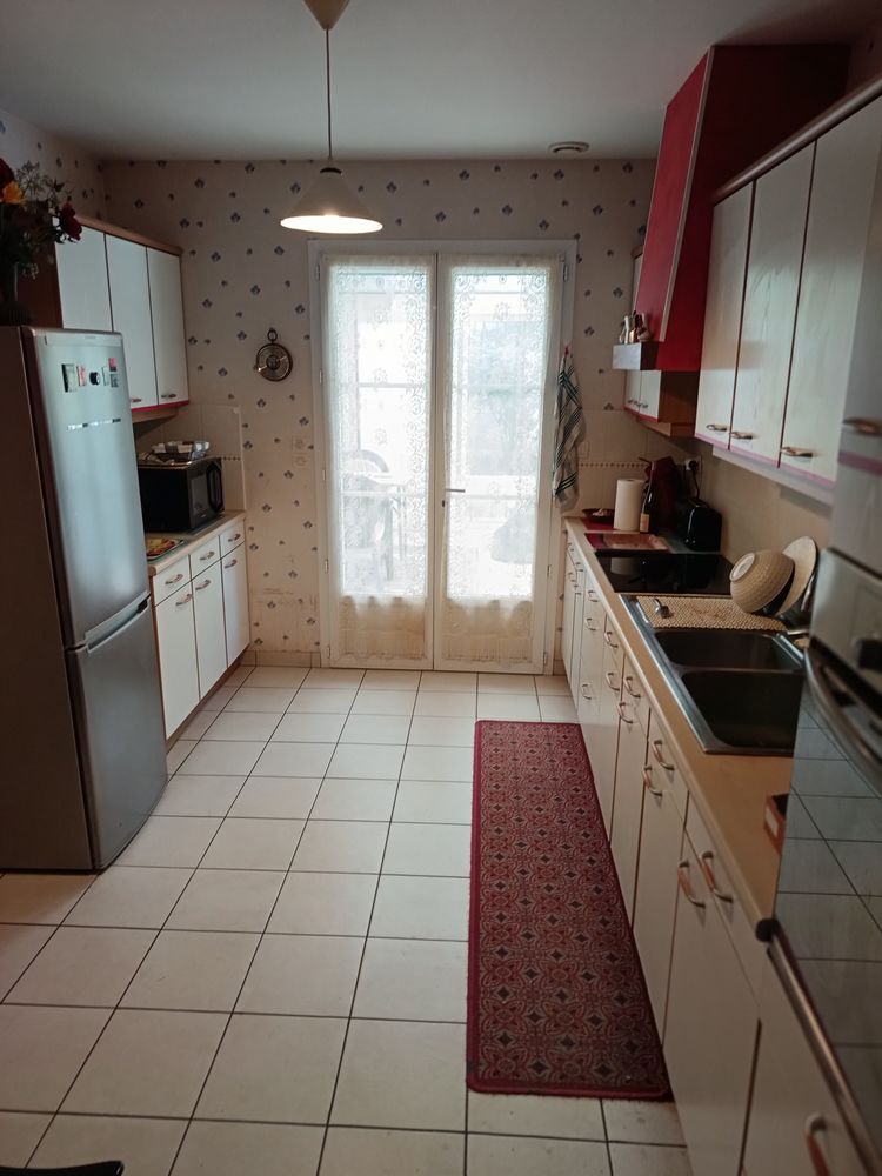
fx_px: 815
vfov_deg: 71.6
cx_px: 441
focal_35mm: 24
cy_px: 588
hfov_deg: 56.8
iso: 742
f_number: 4
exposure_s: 1/33.3
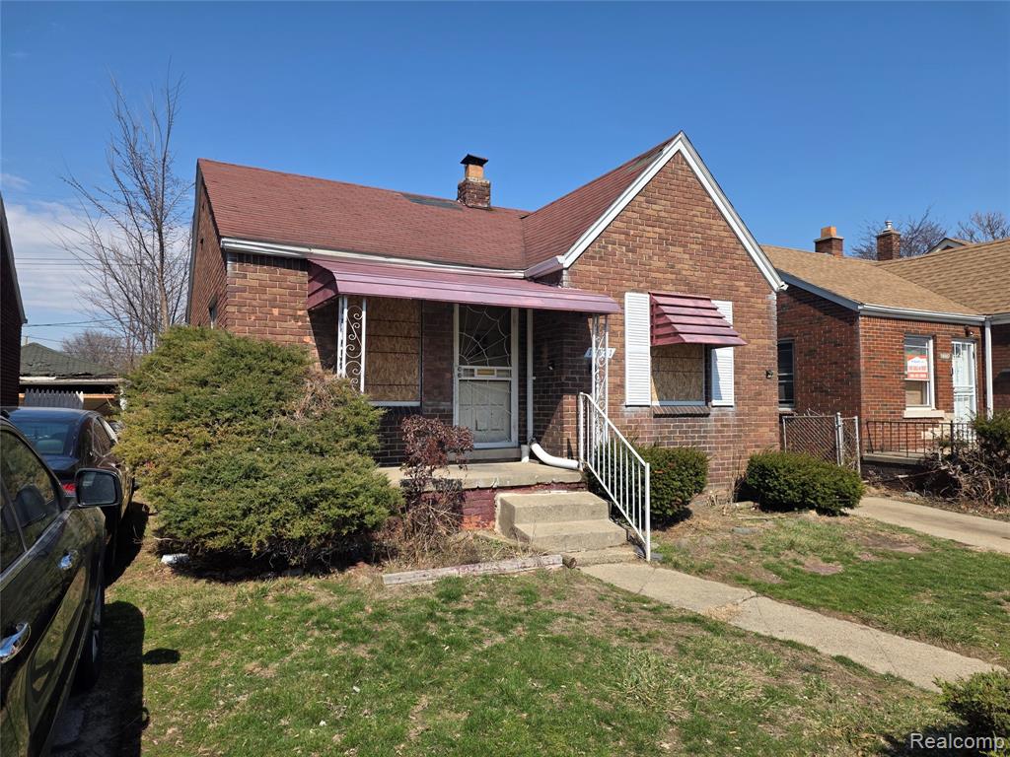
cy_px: 378
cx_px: 505
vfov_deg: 58.9
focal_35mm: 23
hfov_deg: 73.9
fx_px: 671
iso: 80
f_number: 1.7
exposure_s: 1/6355
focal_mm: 6.25
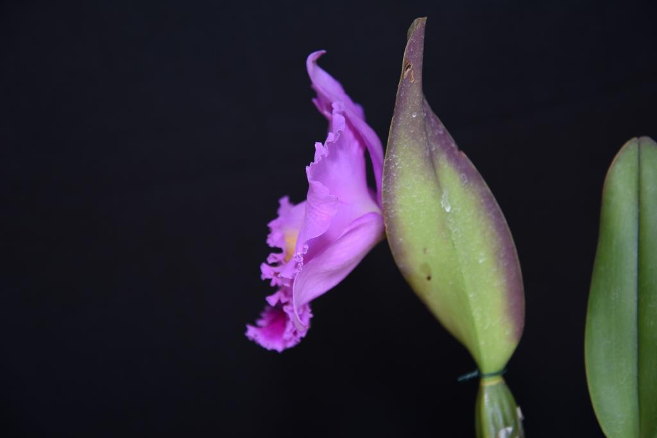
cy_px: 219
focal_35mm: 75
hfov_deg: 27.0
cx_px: 328
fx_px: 1369
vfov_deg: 18.2
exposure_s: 1/60
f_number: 5
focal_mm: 75
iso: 200
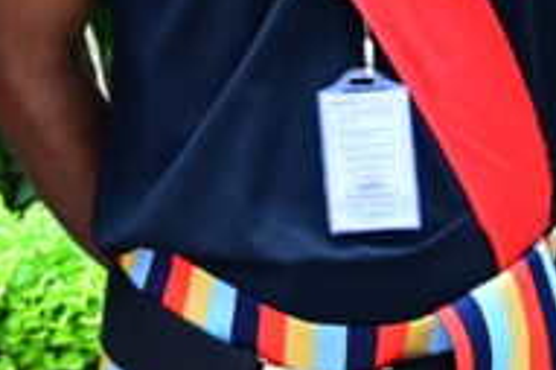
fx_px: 4213
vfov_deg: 4.9
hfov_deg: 7.3
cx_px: -445
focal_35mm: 273
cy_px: -351
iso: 500
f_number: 5
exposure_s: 1/250
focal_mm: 51
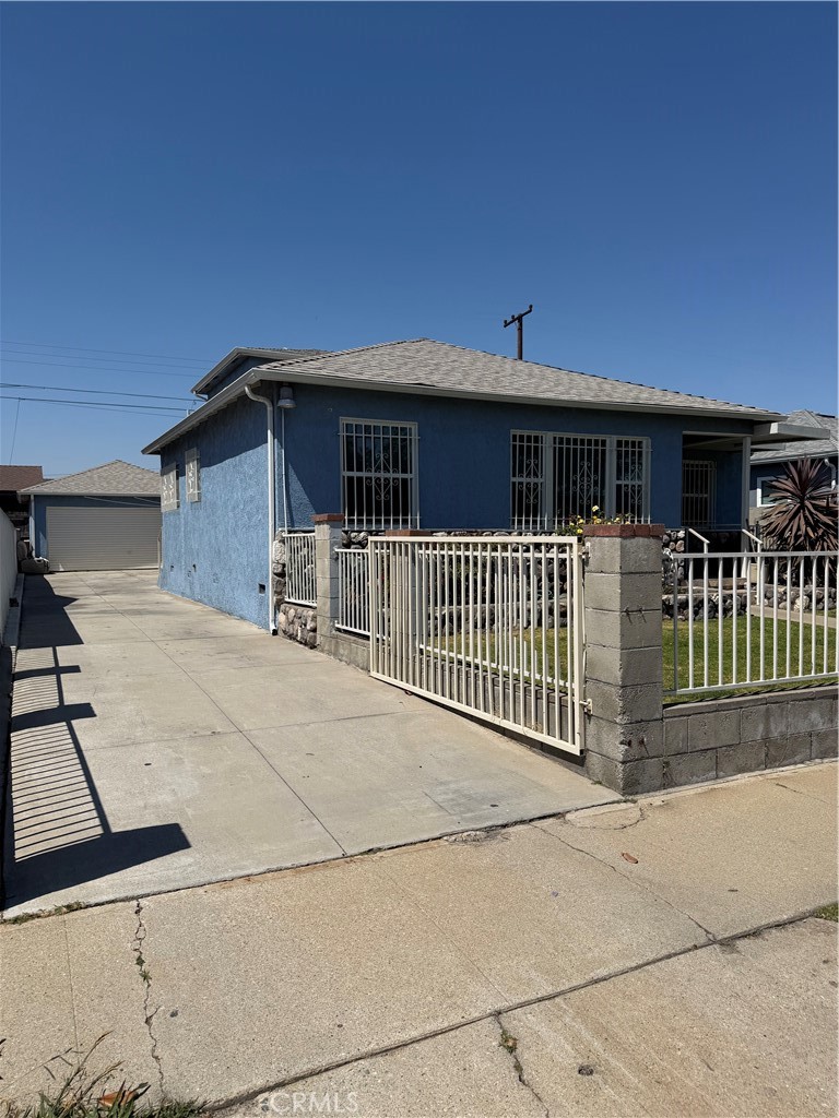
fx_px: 776
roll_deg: +0.3
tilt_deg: -2.3
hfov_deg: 56.8
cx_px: 420
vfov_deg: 71.6
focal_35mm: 24
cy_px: 559
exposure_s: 1/9091
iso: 80
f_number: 1.78
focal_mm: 6.76
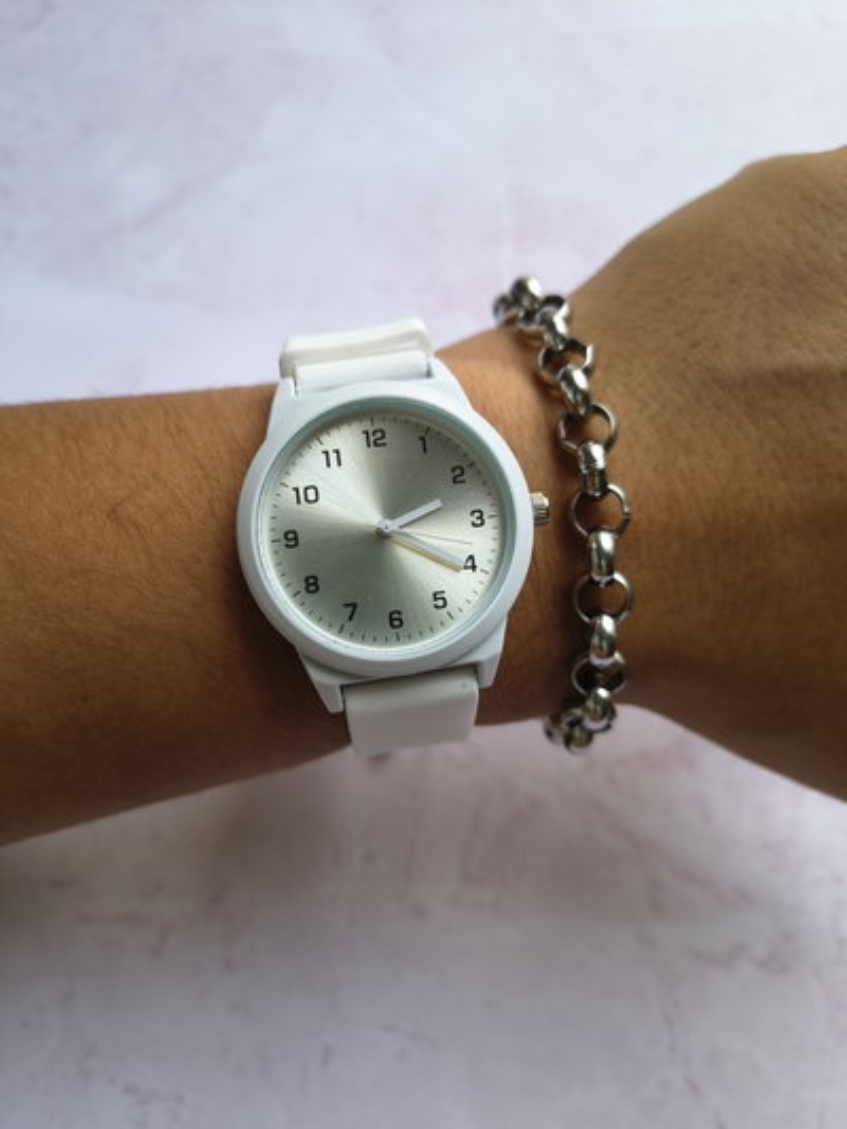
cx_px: 424
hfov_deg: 56.8
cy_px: 564
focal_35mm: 24
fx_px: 783
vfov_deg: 71.6
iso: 100
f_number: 1.8
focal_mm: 5.56
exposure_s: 1/130
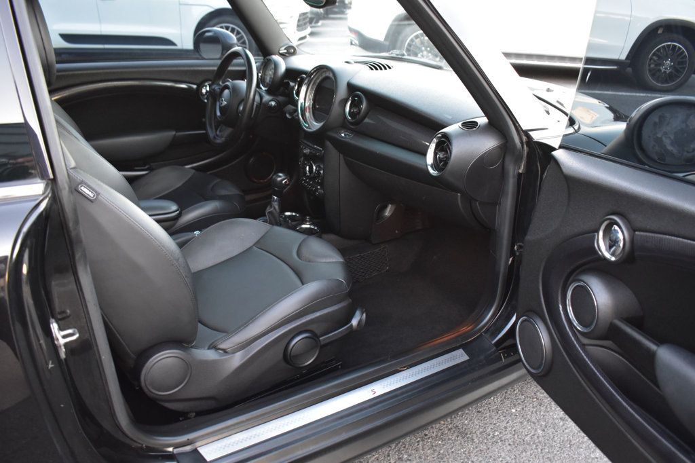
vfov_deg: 43.6
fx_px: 579
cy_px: 232
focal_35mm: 30
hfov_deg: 61.9
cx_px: 348
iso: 1600
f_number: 5
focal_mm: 20
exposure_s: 1/15
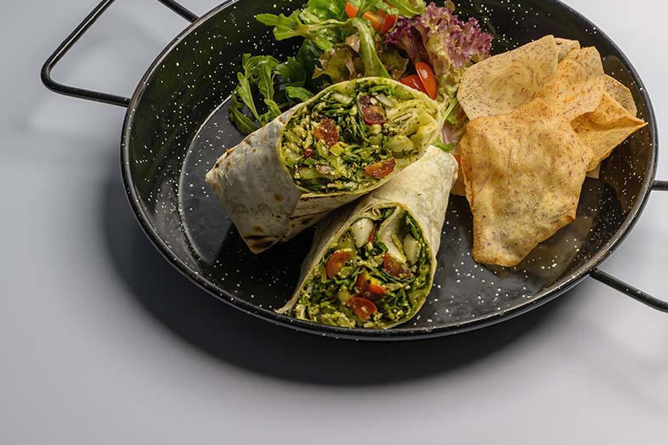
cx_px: 386
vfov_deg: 13.3
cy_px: 181
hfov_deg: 19.8
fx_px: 1911
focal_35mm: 103
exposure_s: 1/200
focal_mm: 85
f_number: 8.5
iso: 80
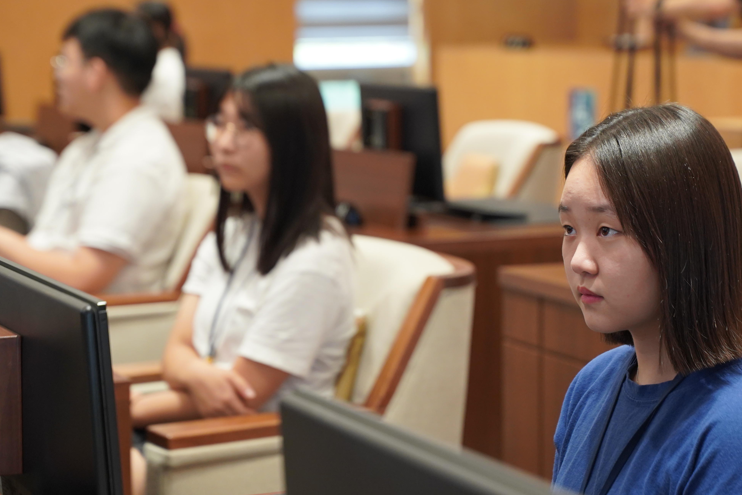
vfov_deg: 11.8
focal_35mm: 116
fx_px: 2391
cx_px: 408
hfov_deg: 17.6
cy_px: 215
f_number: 4
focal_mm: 75
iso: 1600
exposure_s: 1/160
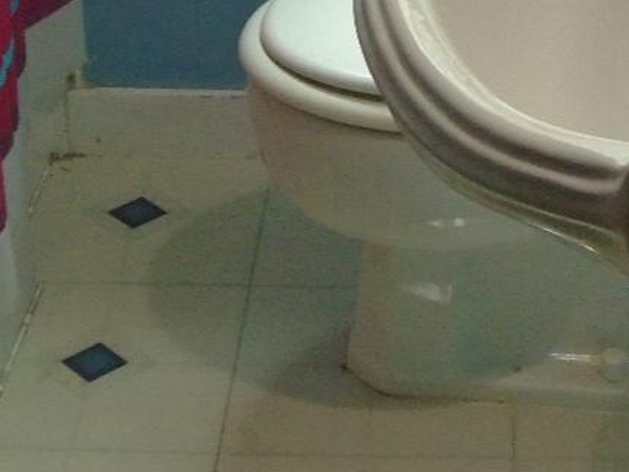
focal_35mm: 122
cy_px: -139
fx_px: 2217
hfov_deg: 16.0
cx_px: 528
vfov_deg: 11.8
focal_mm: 6.4
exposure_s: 1/50
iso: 320
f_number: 3.8
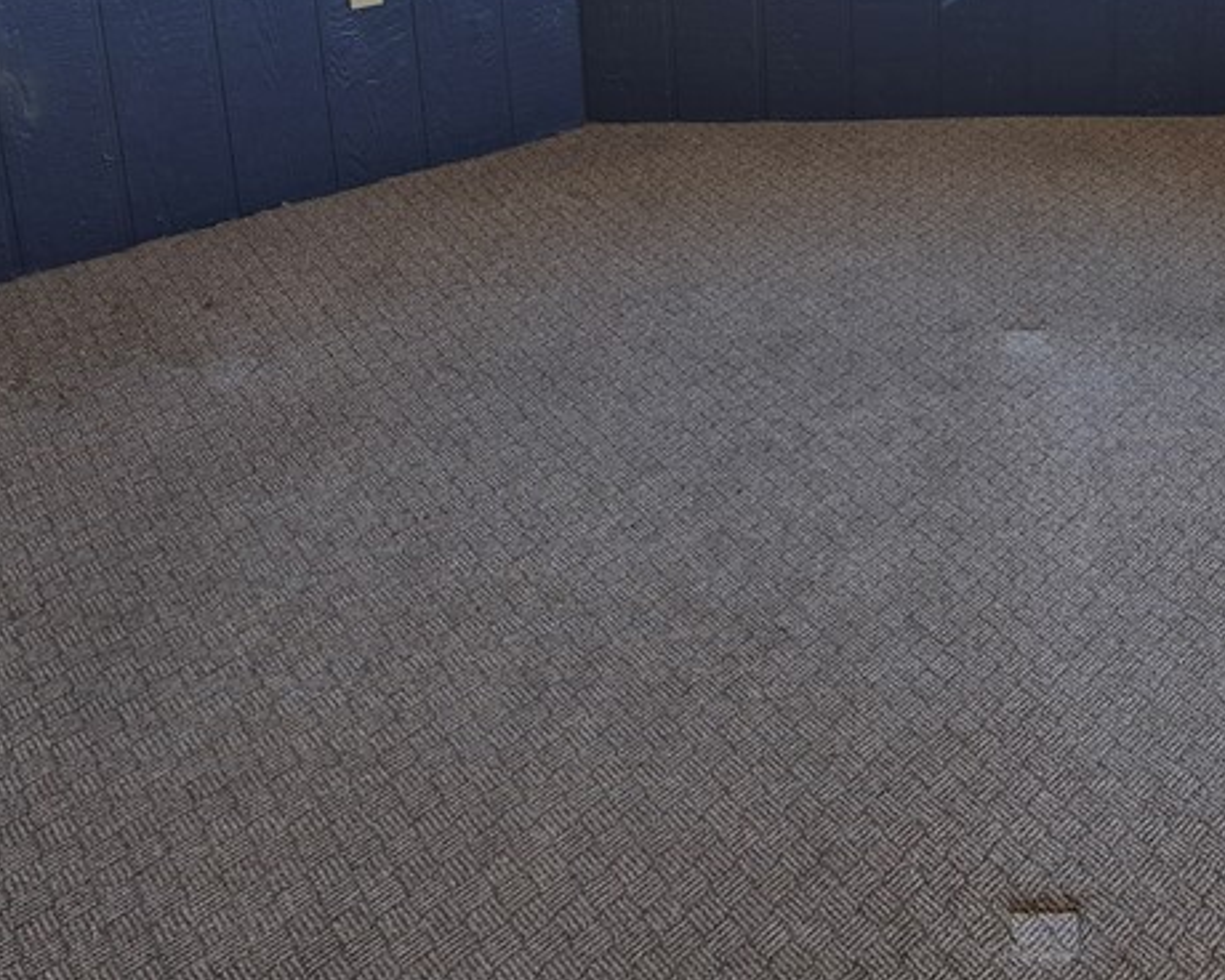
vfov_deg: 29.0
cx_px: 1007
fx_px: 1813
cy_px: 91
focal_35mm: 50
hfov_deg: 35.9
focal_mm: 5.4
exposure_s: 1/120
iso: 100
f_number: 1.8
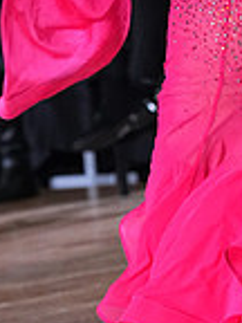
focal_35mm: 584
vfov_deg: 3.4
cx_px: 328
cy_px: -94
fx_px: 5444
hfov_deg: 2.5
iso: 6400
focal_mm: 151
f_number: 4.5
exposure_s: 1/400
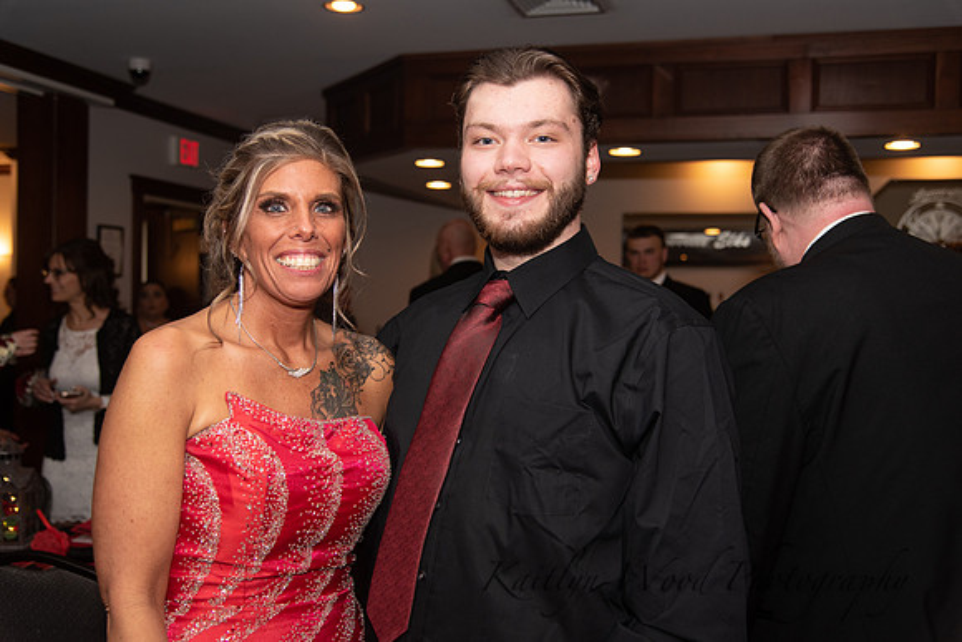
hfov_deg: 50.7
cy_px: 321
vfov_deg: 35.1
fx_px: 1016
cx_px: 481
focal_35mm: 38
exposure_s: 1/200
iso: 800
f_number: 4
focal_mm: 38
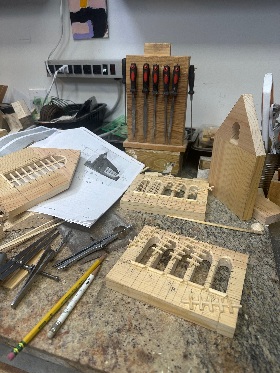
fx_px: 259
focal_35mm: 24
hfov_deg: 56.8
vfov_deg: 71.6
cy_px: 186
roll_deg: -0.2
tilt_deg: -27.2
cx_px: 140
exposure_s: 1/120
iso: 125
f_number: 1.78
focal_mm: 6.86
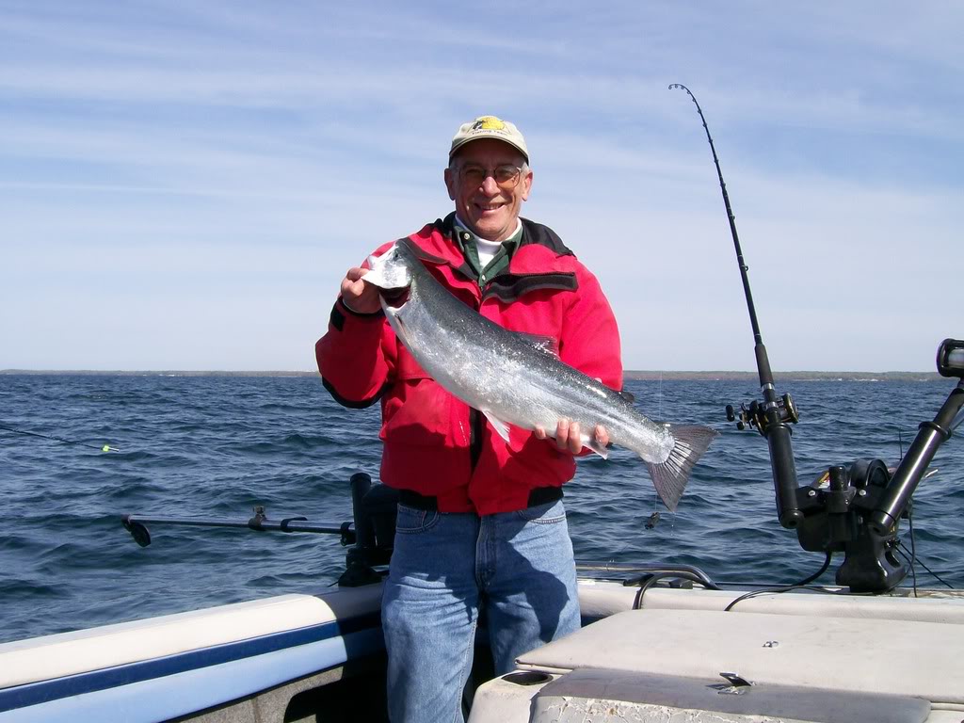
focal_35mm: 36
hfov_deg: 51.4
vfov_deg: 39.7
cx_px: 482
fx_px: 1003
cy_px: 362
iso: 80
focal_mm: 6
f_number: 4.8
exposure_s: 1/604
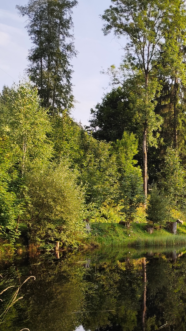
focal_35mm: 45
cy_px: 250
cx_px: 204
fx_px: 395
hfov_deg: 24.7
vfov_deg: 43.9
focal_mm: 6.14
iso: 50
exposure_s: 1/552
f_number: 1.65
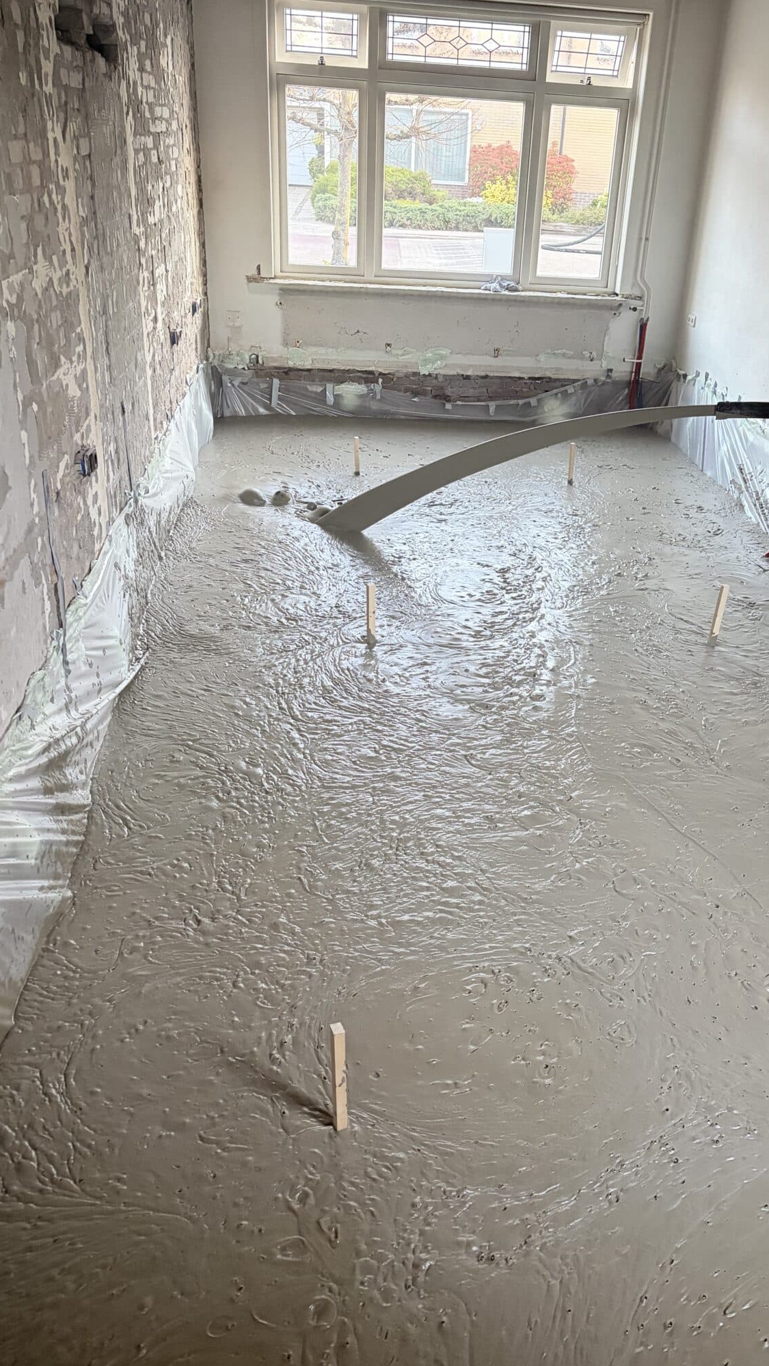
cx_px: 468
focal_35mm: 29
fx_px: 1051
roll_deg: -3.9
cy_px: 682
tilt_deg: -26.6
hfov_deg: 40.0
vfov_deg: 66.1
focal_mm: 5.96
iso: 320
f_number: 1.6
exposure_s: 1/50
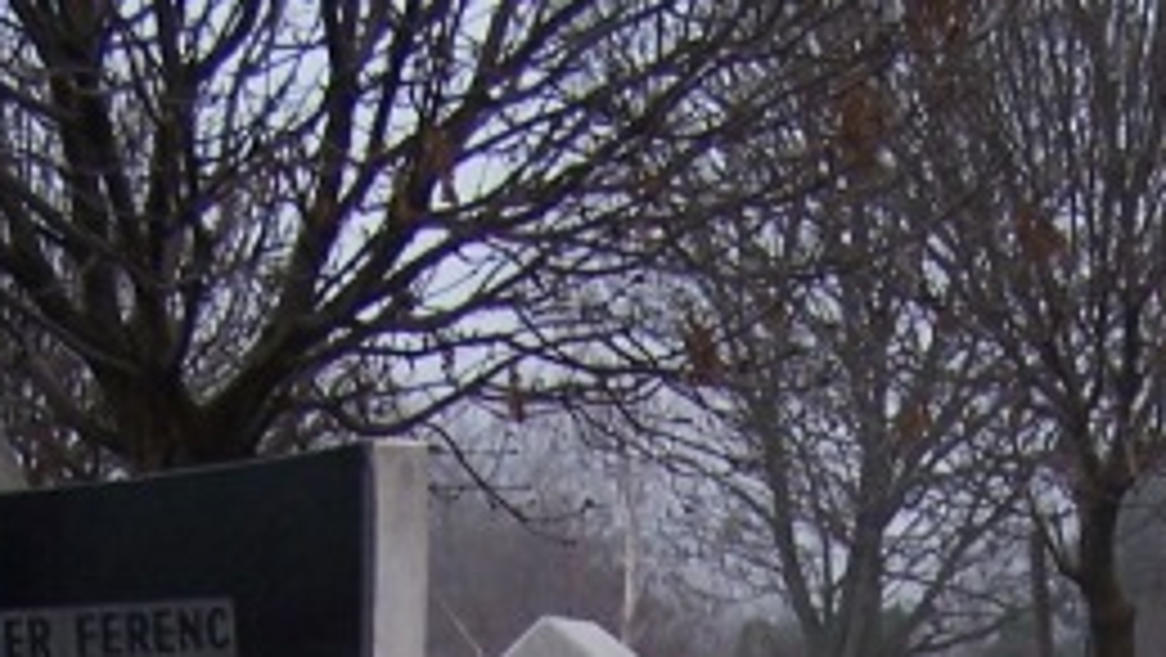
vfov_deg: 8.4
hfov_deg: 16.6
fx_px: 3960
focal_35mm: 128
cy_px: 1796
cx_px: 999
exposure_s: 1/200
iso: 80
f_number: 2.8
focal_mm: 6.3
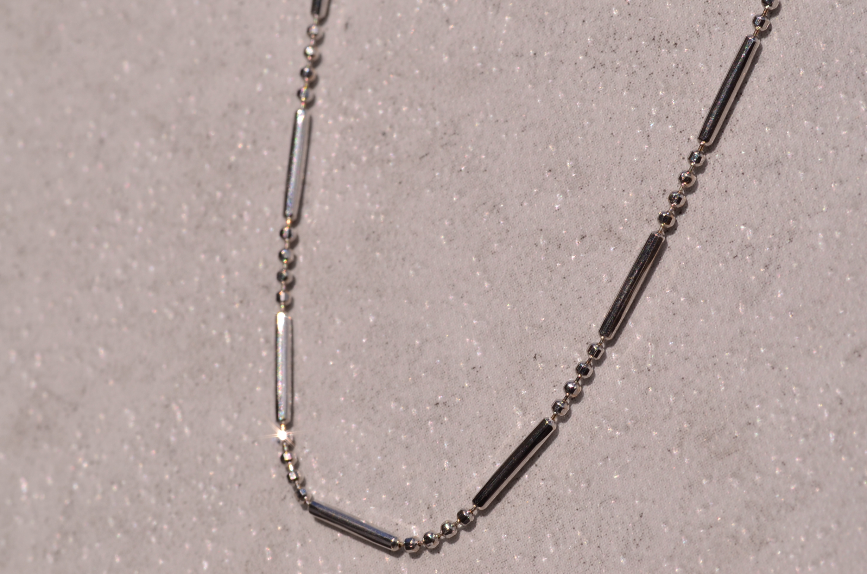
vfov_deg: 8.7
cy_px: 287
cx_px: 434
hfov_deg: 13.1
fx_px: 3785
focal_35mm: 158
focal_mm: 105
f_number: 22
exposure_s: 1/200
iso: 125
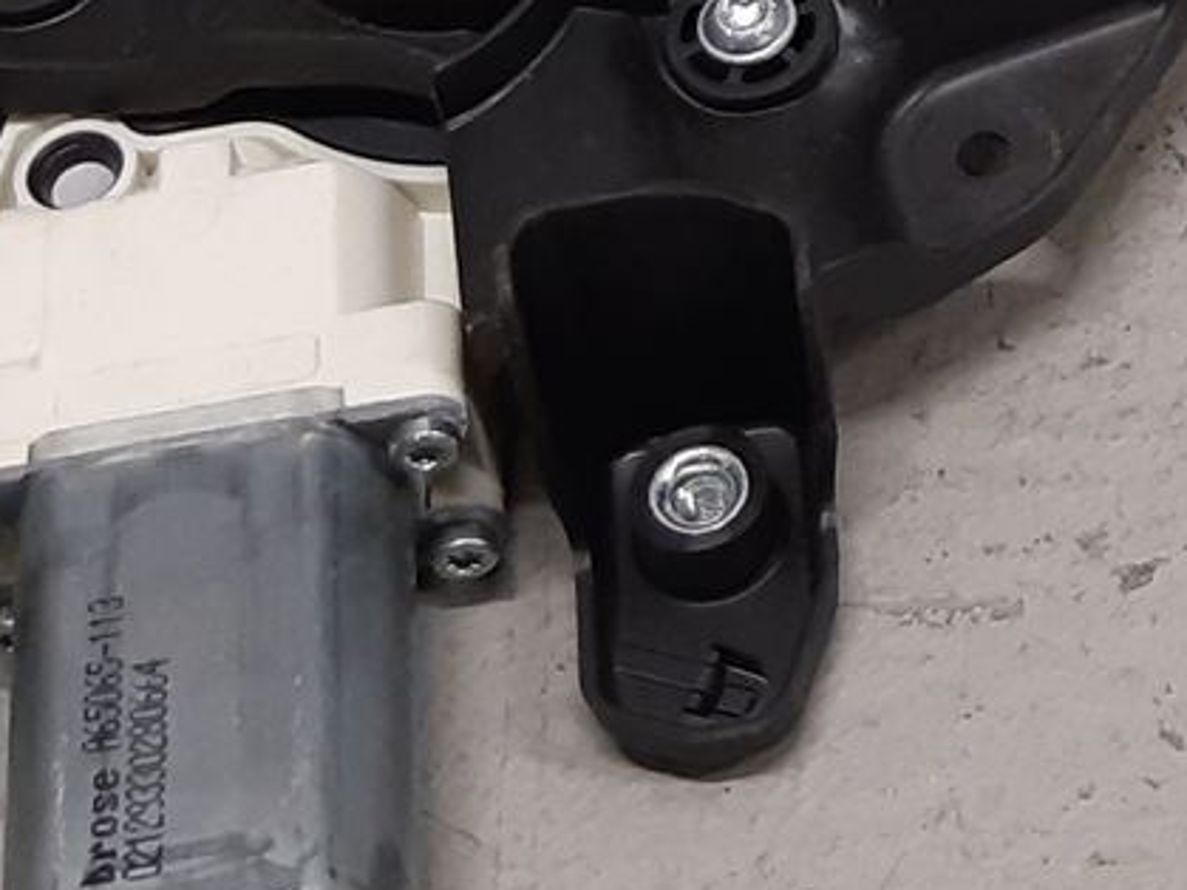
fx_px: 4354
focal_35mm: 127
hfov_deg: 14.8
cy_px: -618
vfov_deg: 11.0
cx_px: 1606
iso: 125
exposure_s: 1/50
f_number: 1.7
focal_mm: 3.93
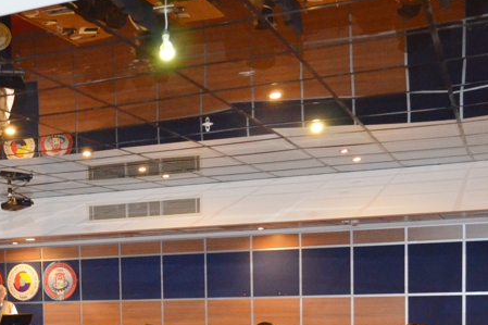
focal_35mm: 60
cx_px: 43
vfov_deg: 21.6
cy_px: 345
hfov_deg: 31.7
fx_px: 813
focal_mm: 18
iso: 3200
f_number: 3.5
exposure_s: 1/60
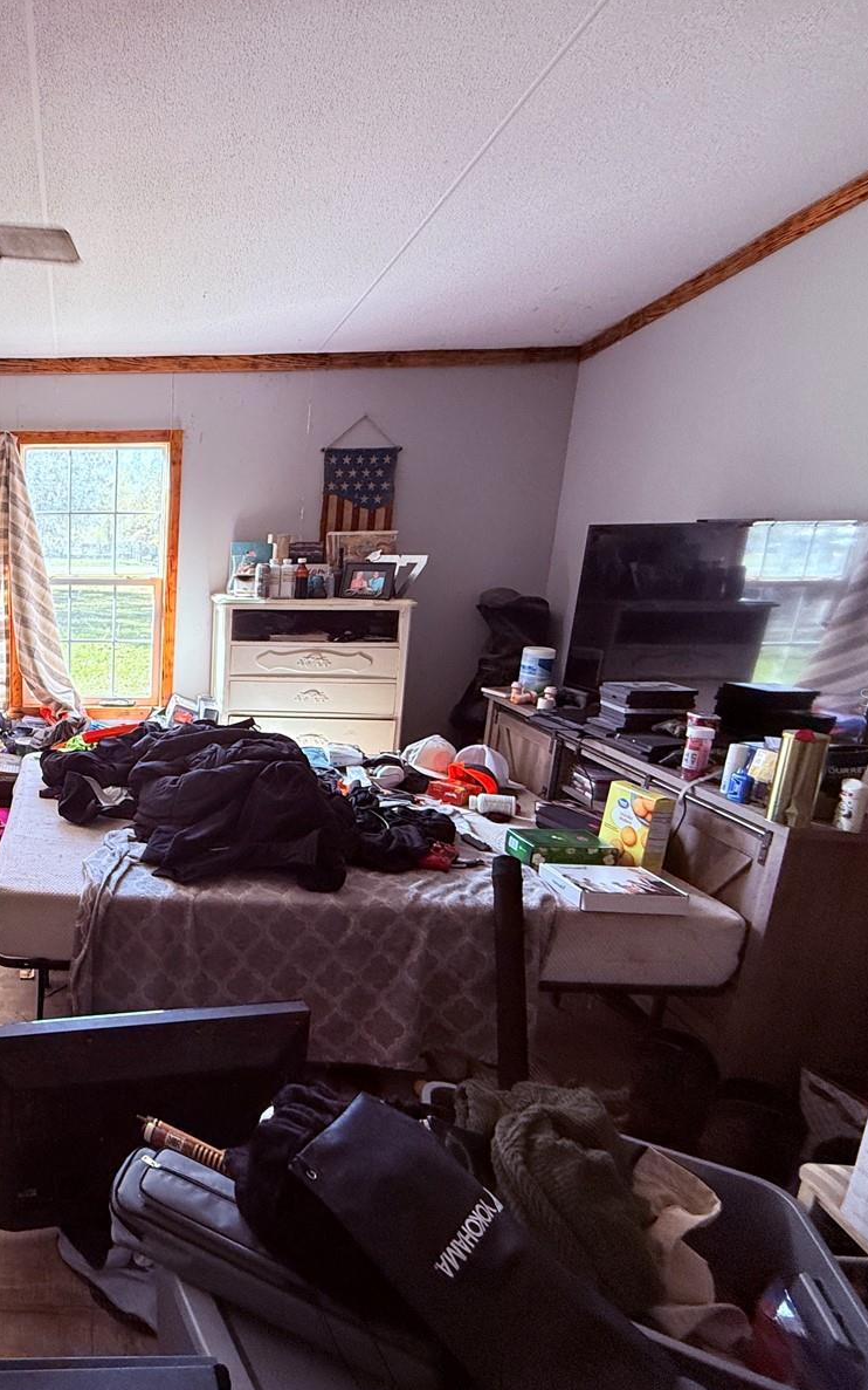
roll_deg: +1.5
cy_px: 697
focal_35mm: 20
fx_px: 757
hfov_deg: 50.3
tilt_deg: -10.4
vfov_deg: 85.1
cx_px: 34
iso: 250
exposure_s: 1/99
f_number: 2.2
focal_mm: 2.22
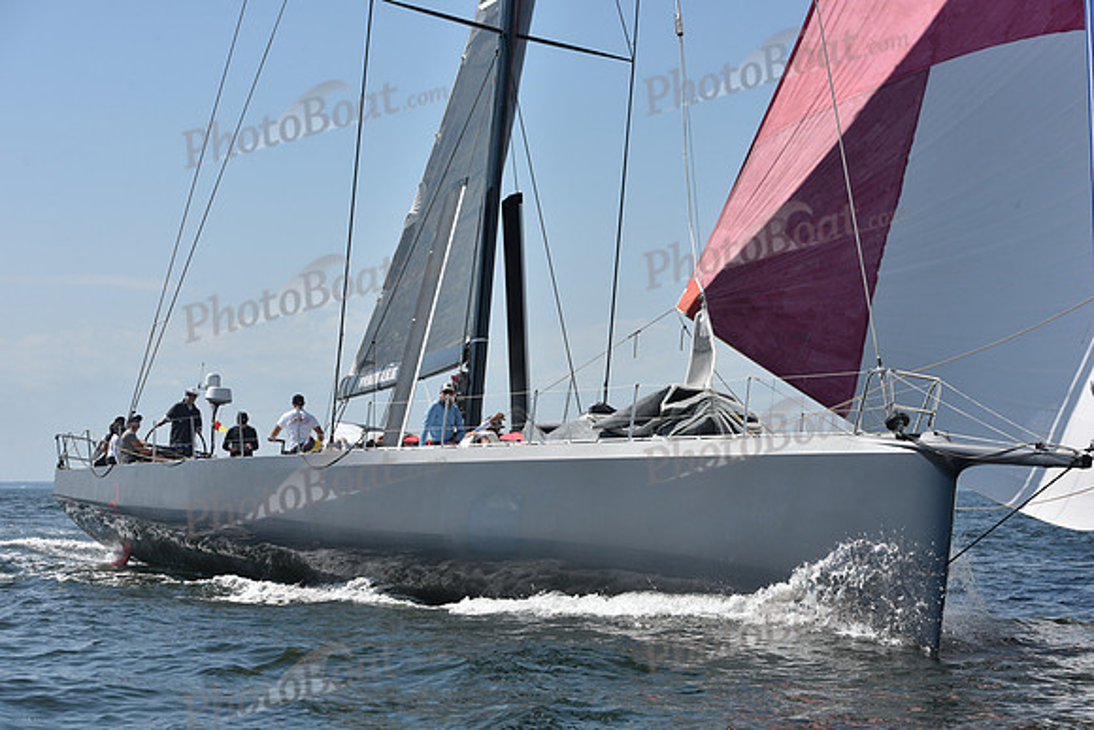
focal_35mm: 70
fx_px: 2128
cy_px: 365
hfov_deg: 28.8
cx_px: 547
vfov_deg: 19.5
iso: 250
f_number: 8
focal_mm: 70
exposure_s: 1/1250
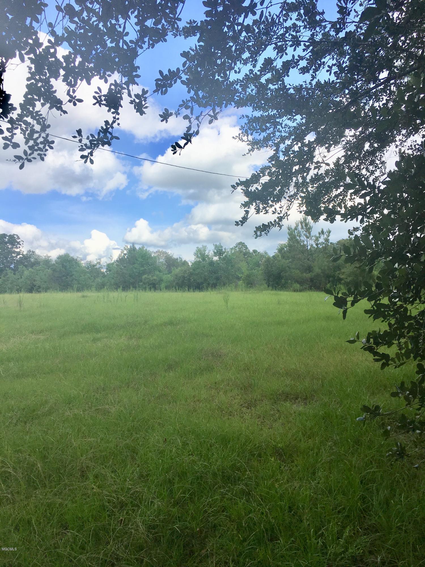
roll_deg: +0.3
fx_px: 475
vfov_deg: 61.7
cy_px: 284
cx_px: 212
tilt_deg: +1.8
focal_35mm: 29
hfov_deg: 48.2
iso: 25
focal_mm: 4.15
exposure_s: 1/1709
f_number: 2.2
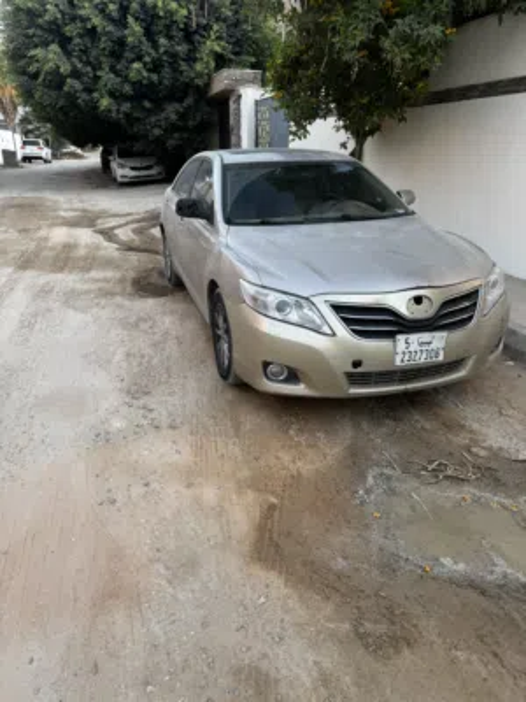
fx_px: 486
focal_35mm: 24
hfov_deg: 56.8
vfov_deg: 71.6
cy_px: 351
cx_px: 263
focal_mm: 6.76
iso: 100
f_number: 1.78
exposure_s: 1/121
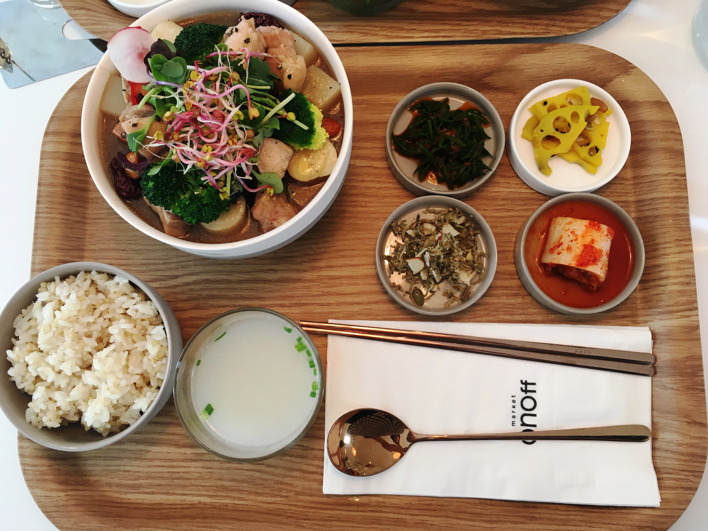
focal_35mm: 29
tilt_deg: -80.3
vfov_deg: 48.2
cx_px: 354
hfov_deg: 61.7
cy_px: 266
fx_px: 593
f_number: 2.2
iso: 50
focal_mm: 4.15
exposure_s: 1/30
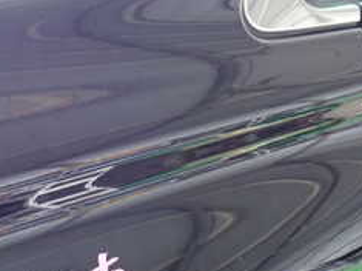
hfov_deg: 21.0
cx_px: 54
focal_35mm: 92
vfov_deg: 16.0
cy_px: 185
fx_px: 962
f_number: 2.5
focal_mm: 6.37
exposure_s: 1/40
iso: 400
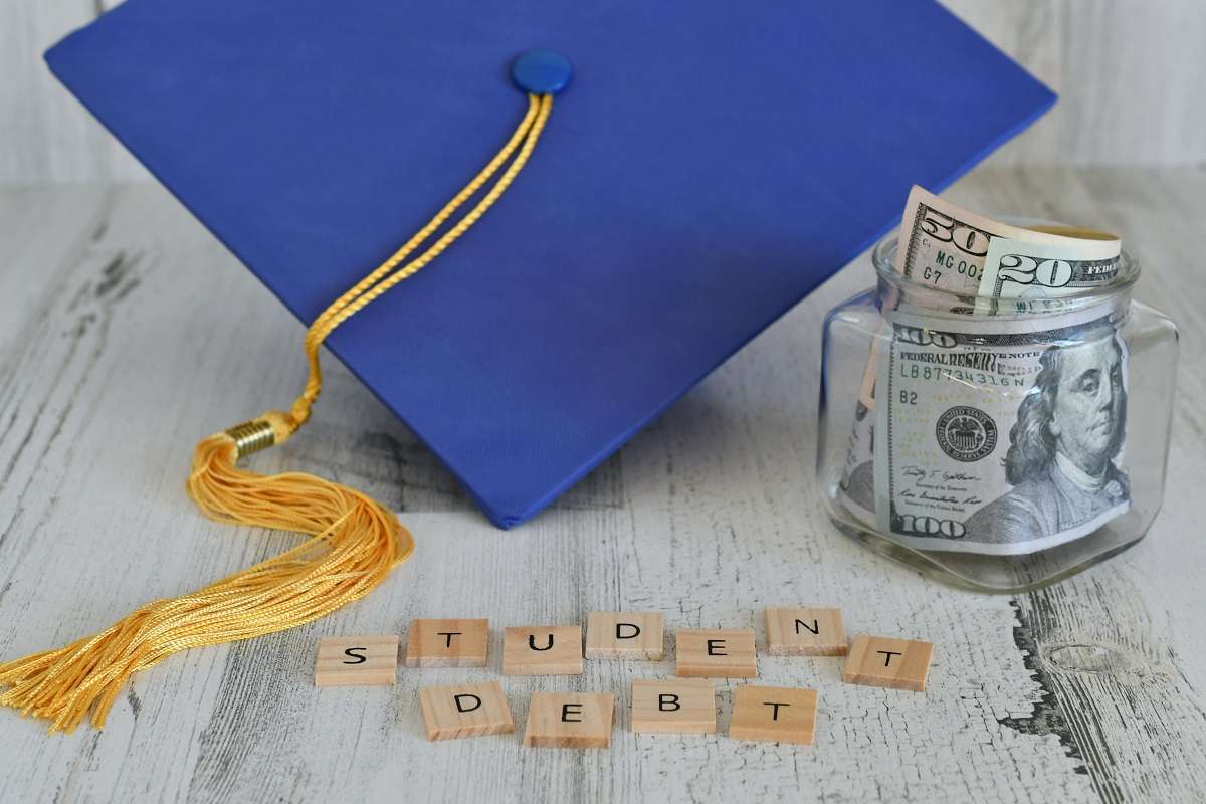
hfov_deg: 33.4
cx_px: 603
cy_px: 402
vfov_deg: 22.6
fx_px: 2010
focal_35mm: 60
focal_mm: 40
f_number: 7.1
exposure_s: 1/50
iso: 250
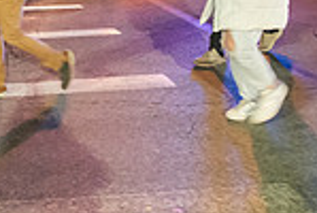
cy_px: -48
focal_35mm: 66
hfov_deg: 28.4
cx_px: -6
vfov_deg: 19.4
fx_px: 582
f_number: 3.5
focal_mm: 17
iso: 5000
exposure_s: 1/50
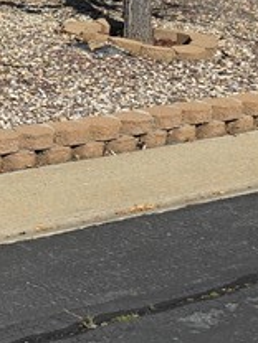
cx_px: -321
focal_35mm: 113
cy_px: -140
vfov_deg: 16.2
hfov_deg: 11.3
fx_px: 1123
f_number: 1.7
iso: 12
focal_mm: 6.3
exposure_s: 1/1163
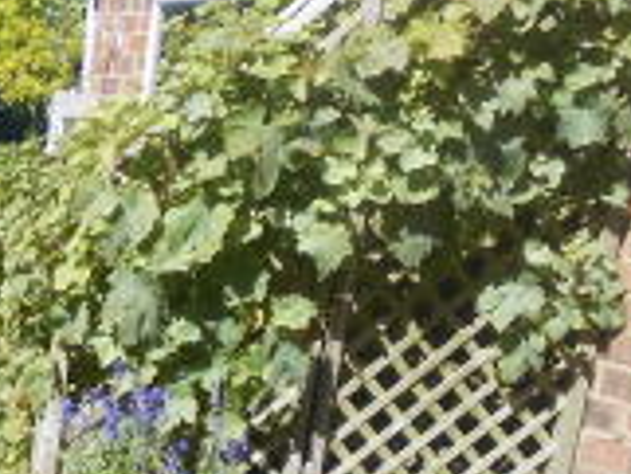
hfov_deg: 18.4
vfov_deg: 15.8
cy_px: 623
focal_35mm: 89
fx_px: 1624
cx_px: -423
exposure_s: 1/500
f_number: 3.5
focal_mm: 4.6
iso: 80
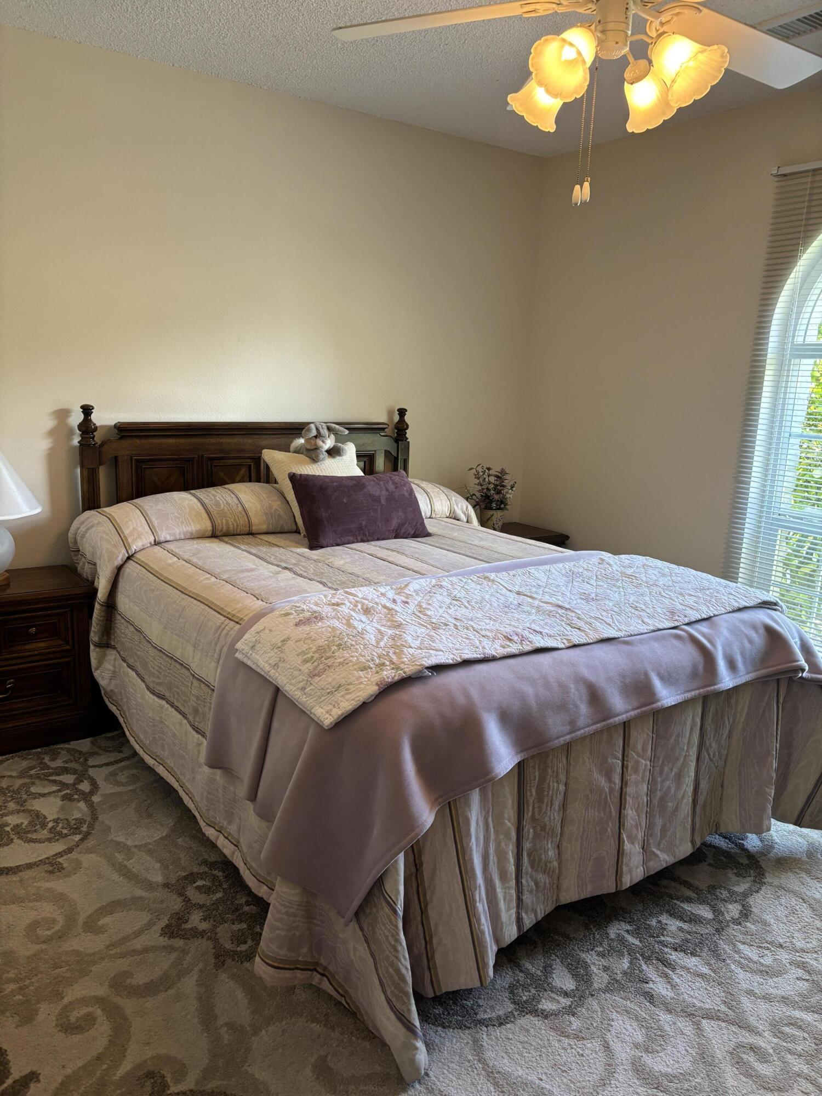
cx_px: 411
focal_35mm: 26
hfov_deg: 53.1
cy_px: 548
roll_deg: -3.5
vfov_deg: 67.3
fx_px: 823
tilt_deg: -12.1
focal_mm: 5.96
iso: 200
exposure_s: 1/60
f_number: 1.6
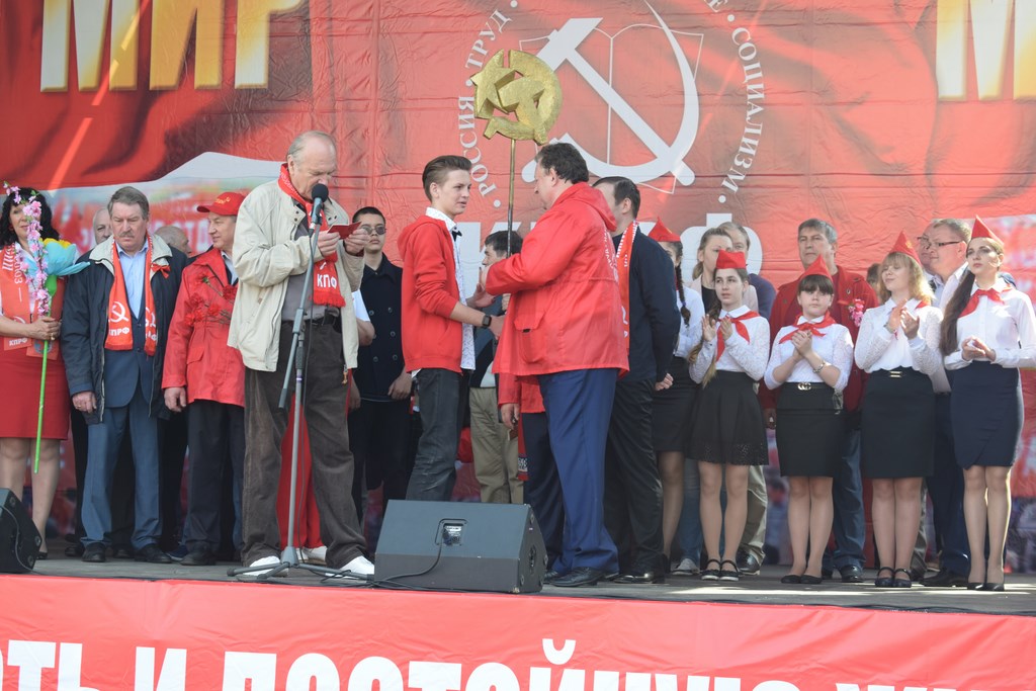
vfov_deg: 16.6
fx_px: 2374
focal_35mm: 82
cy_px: 346
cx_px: 518
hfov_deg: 24.6
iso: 400
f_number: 7.1
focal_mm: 55
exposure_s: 1/160
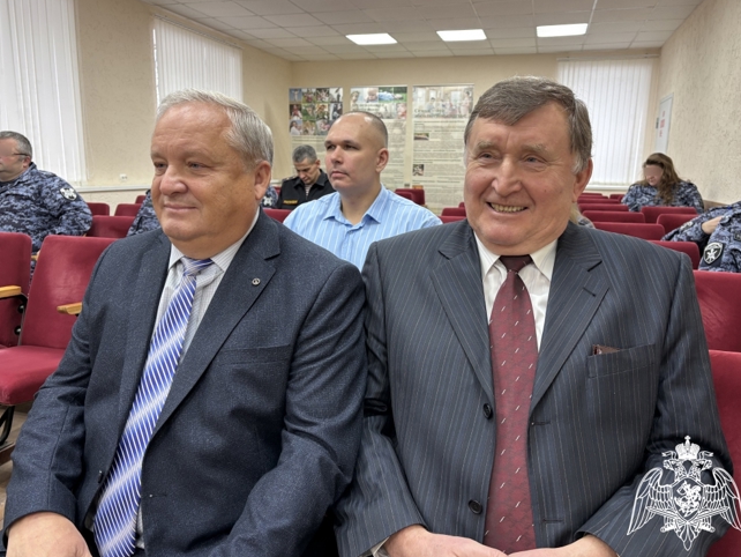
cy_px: 272
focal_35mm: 27
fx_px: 578
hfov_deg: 65.3
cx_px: 373
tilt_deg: -11.2
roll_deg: -1.1
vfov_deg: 51.4
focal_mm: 5.96
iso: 100
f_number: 1.6
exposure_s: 1/59
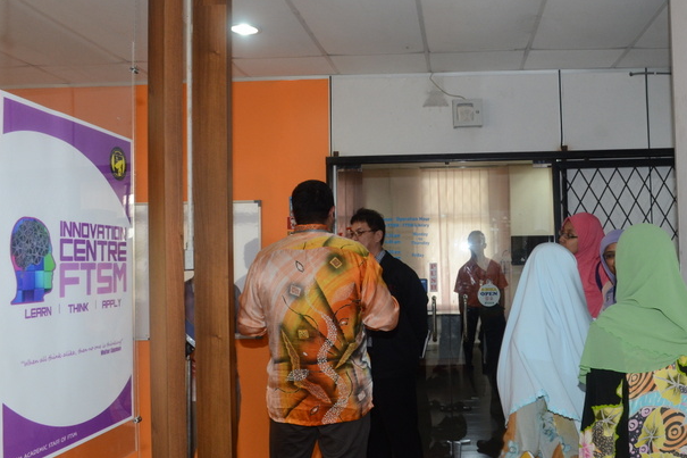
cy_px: 225
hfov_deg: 55.2
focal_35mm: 34
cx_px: 453
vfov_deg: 39.2
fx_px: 642
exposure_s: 1/60
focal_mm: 17
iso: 1000
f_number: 7.1
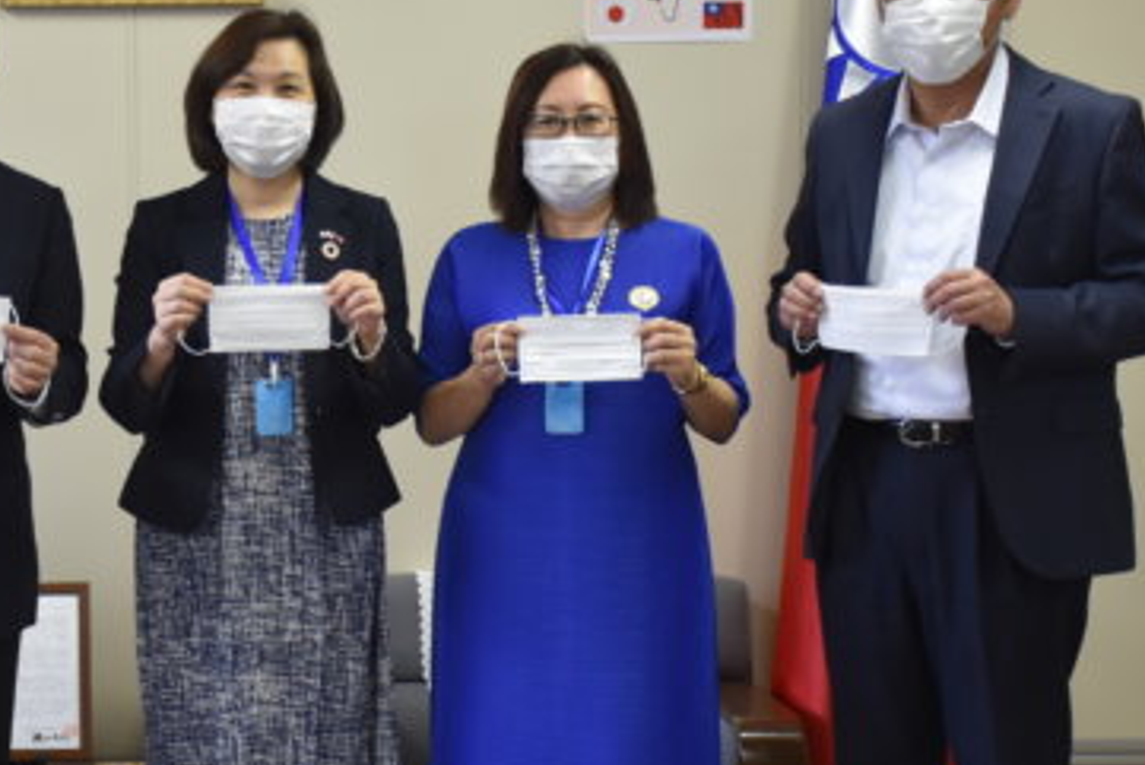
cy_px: 482
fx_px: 3245
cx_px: 213
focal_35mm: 102
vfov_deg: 13.4
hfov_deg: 19.8
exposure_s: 1/60
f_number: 4
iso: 800
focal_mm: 32
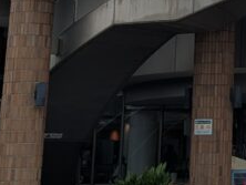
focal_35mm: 144
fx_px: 1024
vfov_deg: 9.7
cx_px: 319
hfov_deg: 13.2
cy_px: -163
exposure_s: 1/1127
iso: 44
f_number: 1.89
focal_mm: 5.43
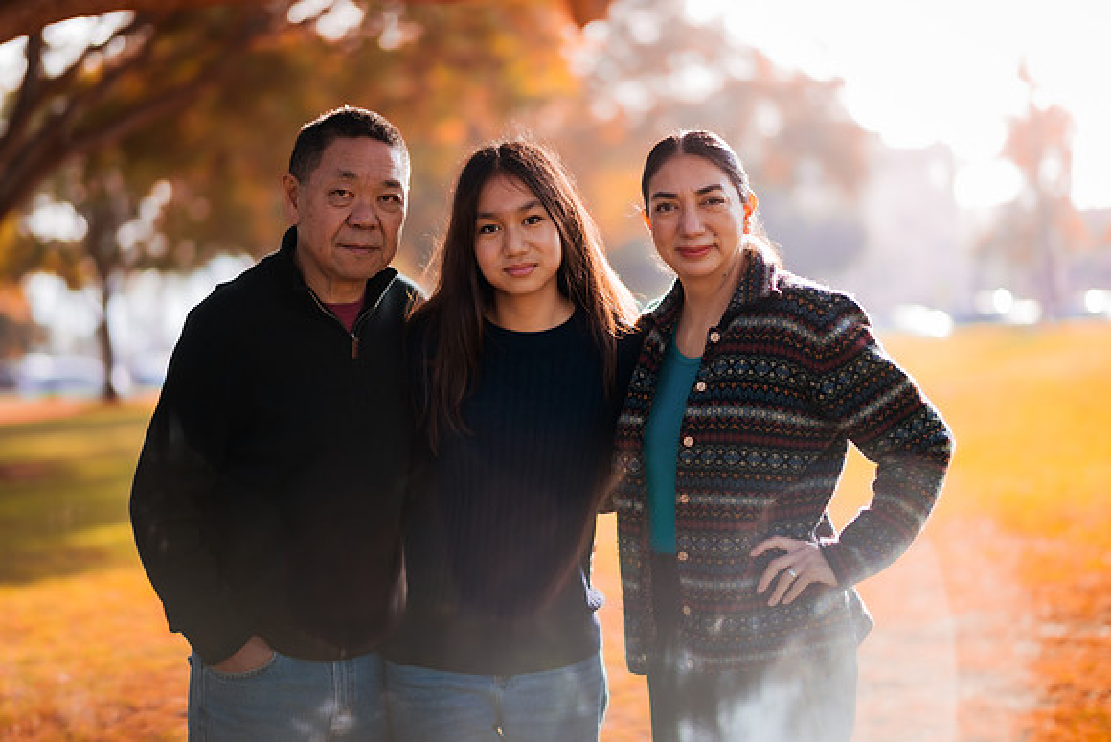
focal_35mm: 58
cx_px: 556
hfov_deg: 34.5
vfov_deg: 23.4
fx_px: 1790
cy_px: 371
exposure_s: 1/800
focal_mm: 58
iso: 80
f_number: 1.4
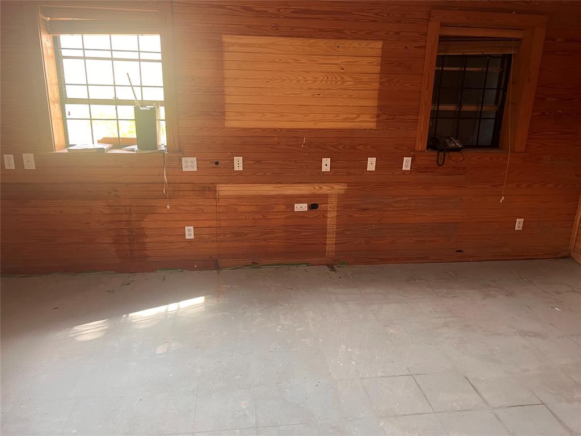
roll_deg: -3.6
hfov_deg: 67.3
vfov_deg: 53.1
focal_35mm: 26
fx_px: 436
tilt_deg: -18.3
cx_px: 290
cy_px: 218
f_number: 1.5
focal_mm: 5.7
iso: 125
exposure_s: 1/100
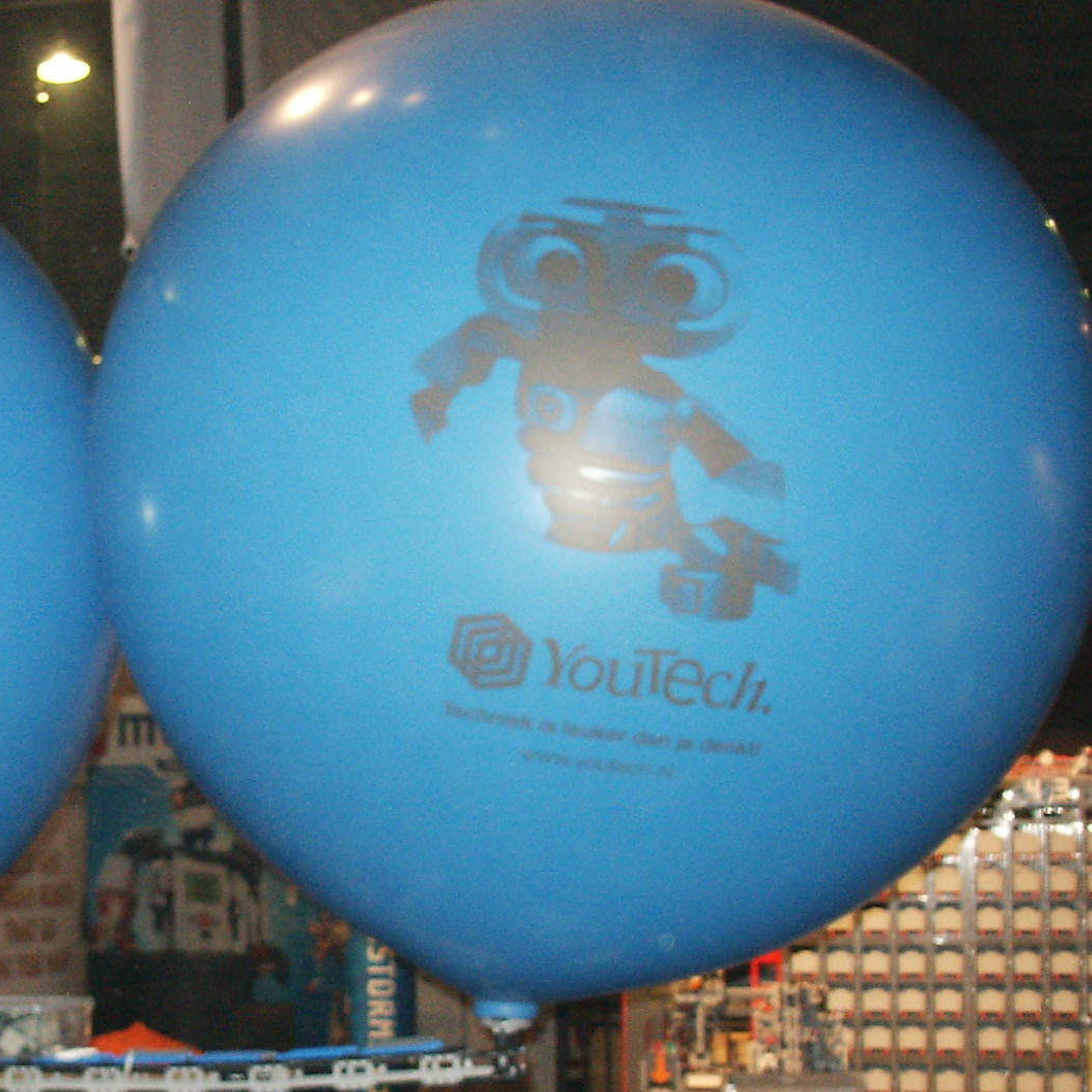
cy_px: 720
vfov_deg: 25.6
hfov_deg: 25.1
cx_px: 141
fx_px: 2391
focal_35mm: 67
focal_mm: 7.18
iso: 200
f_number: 3
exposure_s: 1/45
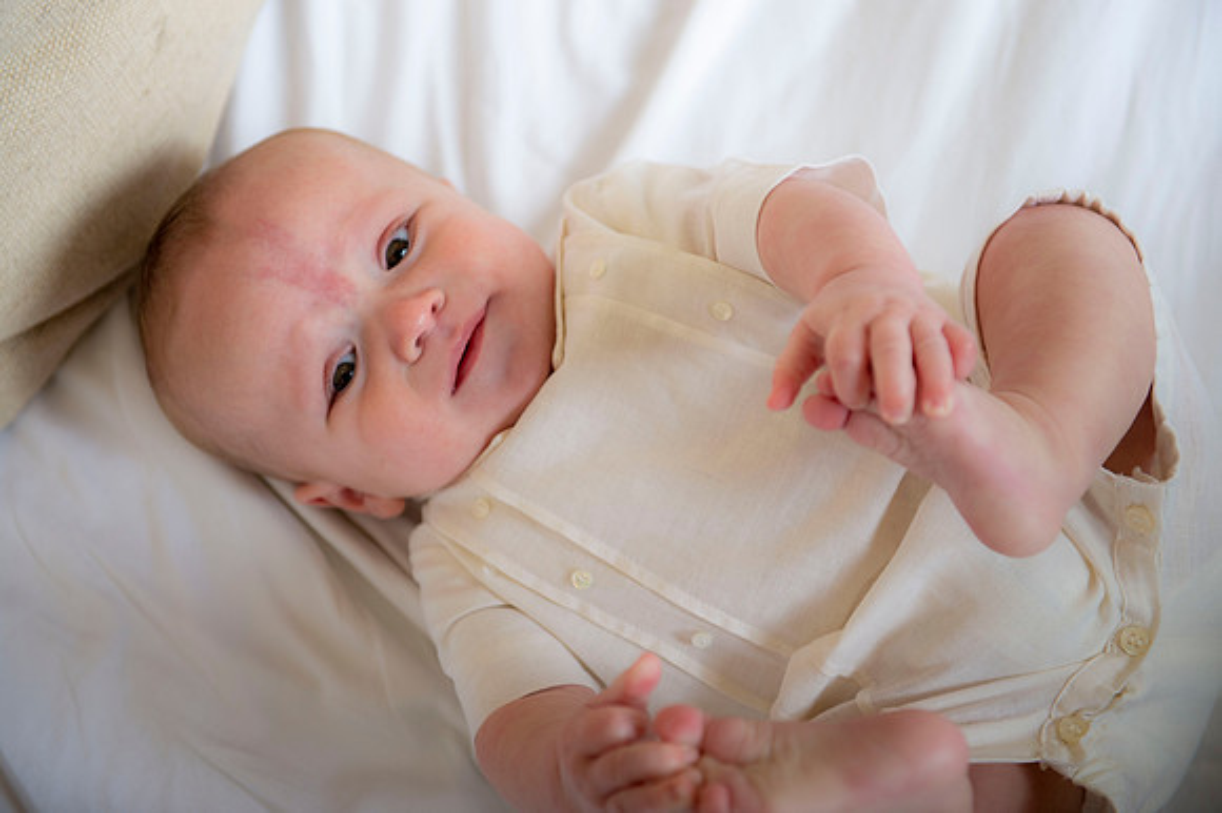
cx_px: 611
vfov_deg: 19.4
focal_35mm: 70
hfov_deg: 28.9
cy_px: 406
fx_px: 2375
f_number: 3.5
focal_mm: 70
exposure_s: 1/200
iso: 250
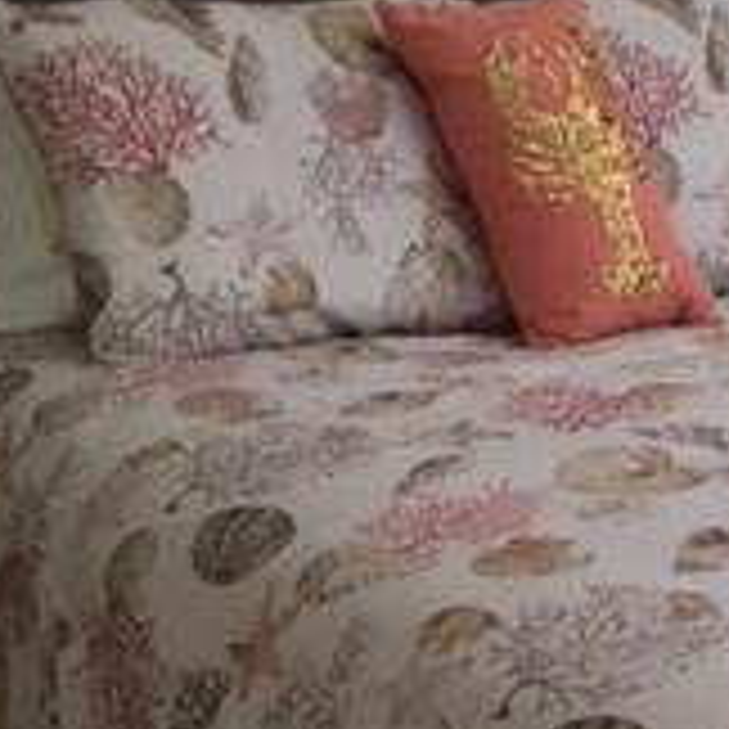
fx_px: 2406
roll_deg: -3.6
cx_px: 873
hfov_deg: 16.5
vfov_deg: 16.8
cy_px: 760
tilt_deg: -25.0
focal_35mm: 101
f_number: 2.2
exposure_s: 1/20
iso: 250
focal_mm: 4.15
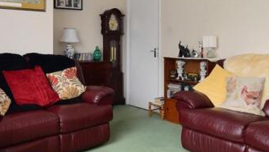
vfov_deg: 33.0
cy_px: 51
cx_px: 113
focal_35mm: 36
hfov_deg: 55.7
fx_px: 253
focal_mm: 11.5
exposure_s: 1/20
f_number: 6.3
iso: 200
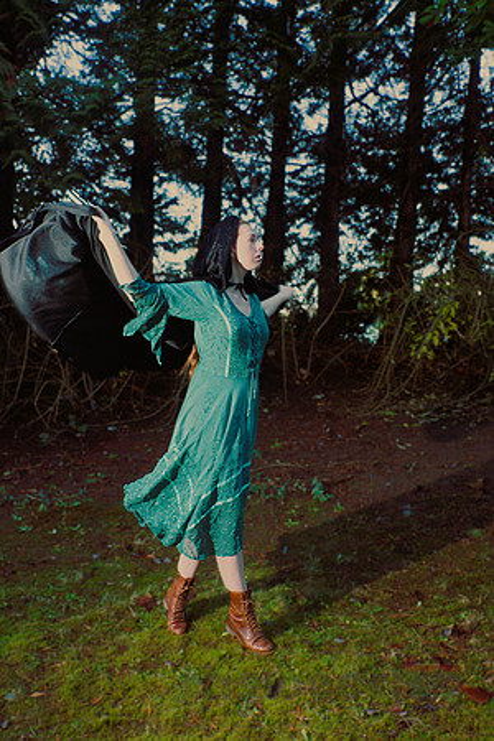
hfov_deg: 36.9
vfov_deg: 53.1
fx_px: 741
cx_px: 247
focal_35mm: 36
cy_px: 370
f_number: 5.6
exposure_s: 1/80
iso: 400
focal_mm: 24
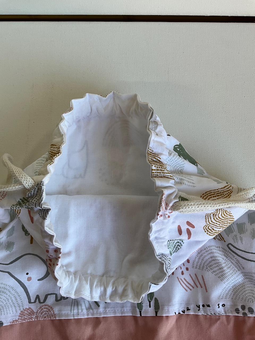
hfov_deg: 48.2
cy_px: 170
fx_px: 285
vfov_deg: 61.7
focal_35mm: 29
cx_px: 128
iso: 16
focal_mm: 3
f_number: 1.8
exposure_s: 1/103
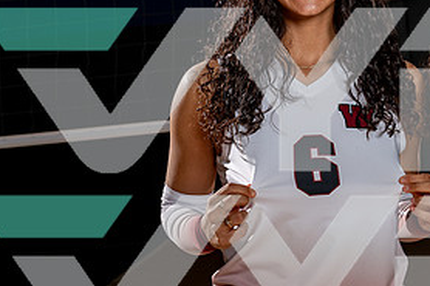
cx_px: 370
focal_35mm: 142
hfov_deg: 14.3
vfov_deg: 9.6
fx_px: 1695
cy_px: 90
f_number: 8
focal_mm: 68
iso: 100
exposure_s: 1/250
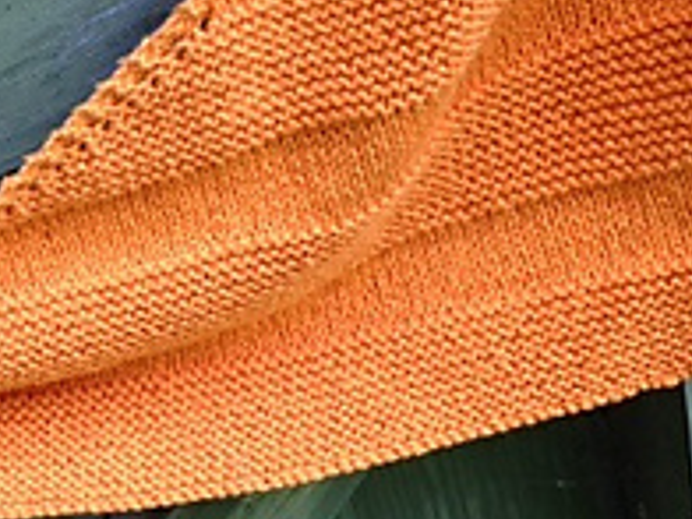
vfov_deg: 17.6
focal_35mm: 84
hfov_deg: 22.4
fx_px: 1679
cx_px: 0
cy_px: 305
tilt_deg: -38.2
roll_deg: +26.6
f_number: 2.4
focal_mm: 4.12
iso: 64
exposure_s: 1/120
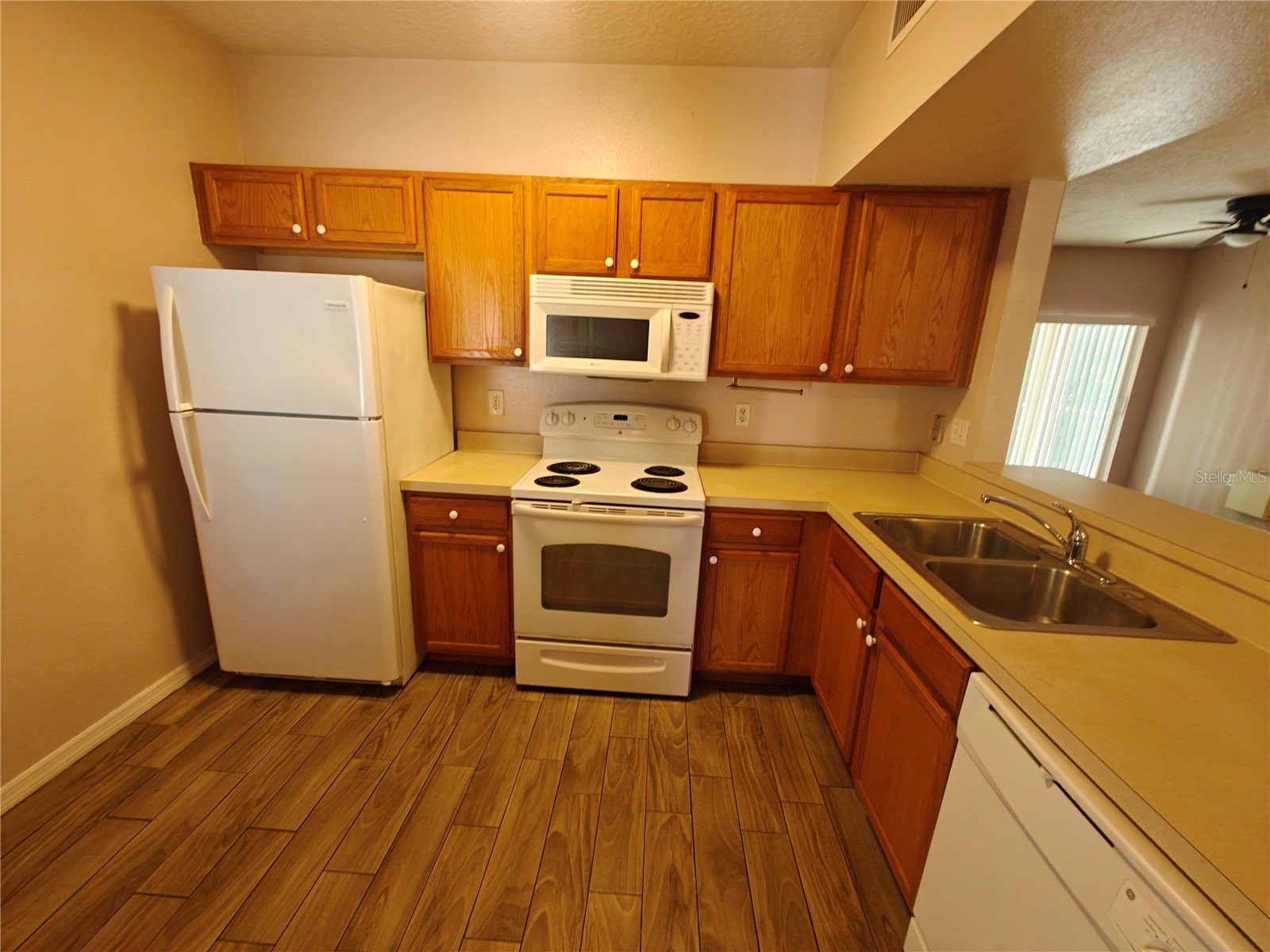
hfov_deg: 102.1
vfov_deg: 85.7
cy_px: 476
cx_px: 635
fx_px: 514
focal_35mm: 14
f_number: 2.2
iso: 320
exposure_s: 1/30
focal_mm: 2.62
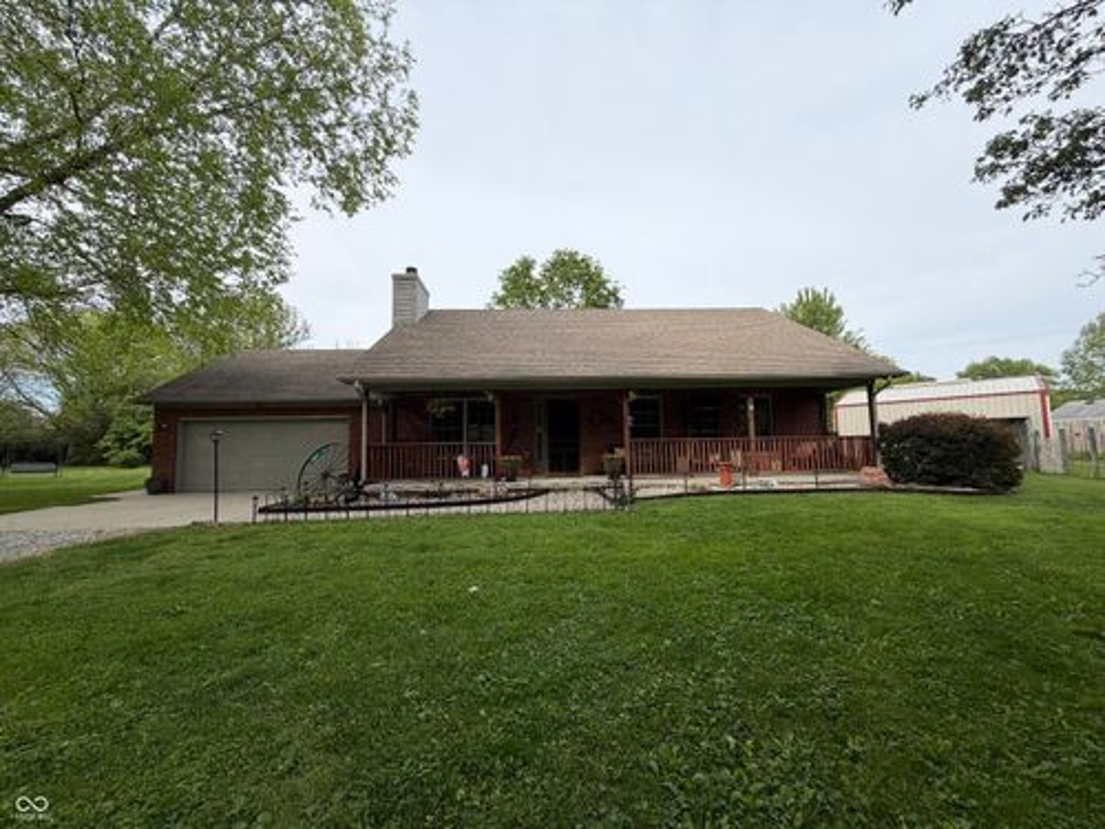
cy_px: 414
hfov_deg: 102.1
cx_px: 552
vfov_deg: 85.7
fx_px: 447
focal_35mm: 14
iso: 32
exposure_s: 1/770
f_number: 2.2
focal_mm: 2.22
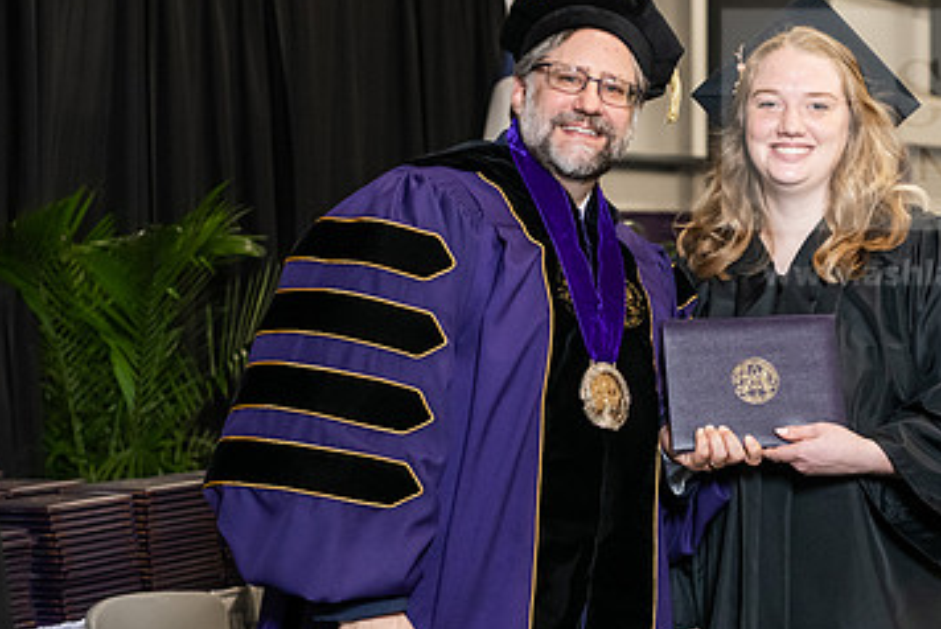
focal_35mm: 114
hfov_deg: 17.9
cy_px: 329
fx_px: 2982
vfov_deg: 12.0
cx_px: 642
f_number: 5
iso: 2500
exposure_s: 1/200
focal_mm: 70
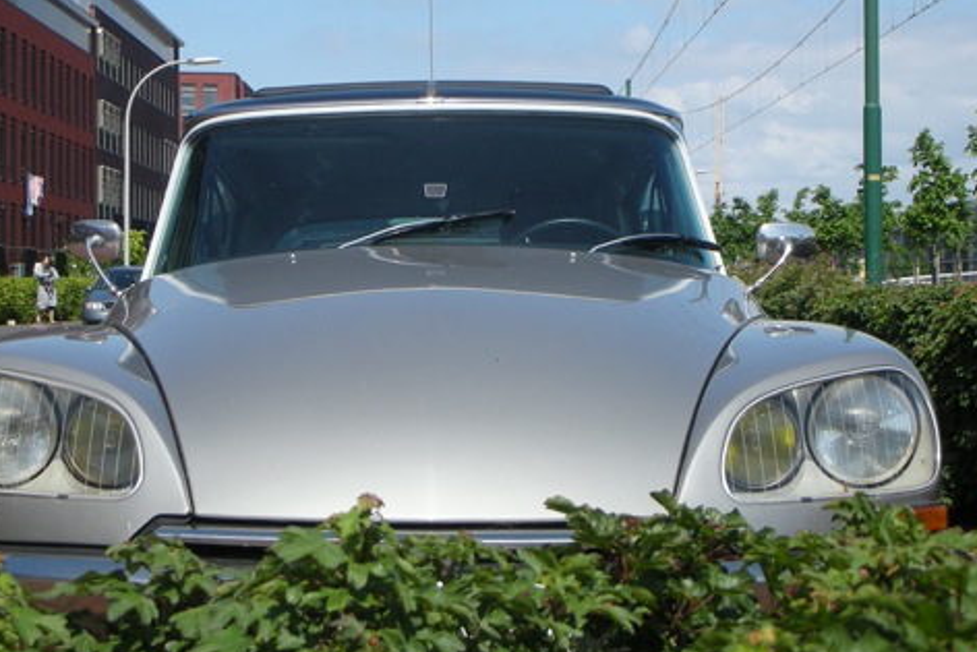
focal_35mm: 86
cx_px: 416
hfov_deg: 23.6
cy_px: 215
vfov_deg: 15.9
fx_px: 2335
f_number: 10.5
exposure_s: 1/124
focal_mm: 10.1
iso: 84
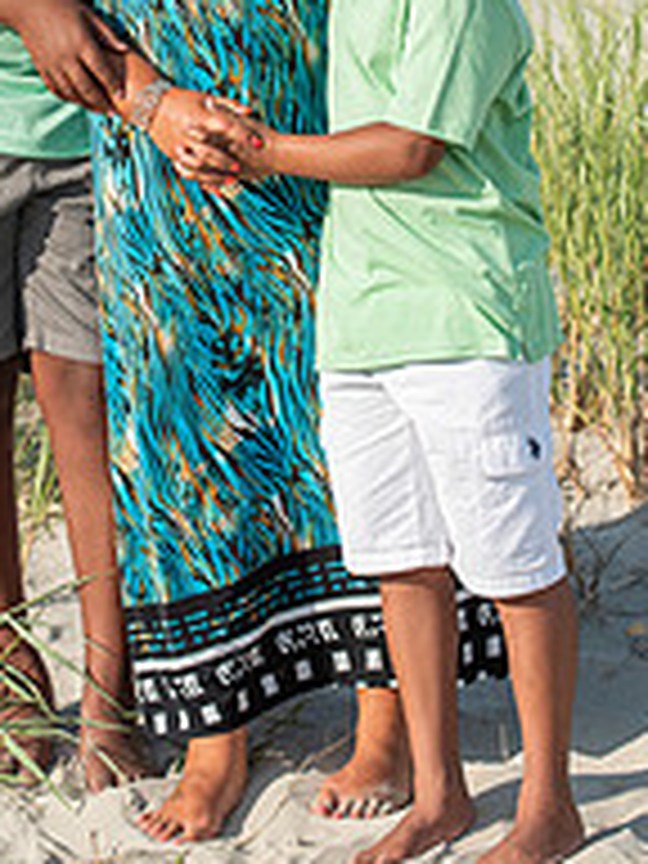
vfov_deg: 8.3
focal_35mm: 237
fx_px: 5915
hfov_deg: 6.3
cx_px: 220
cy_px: -14
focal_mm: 105
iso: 250
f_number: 4
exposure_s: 1/3200
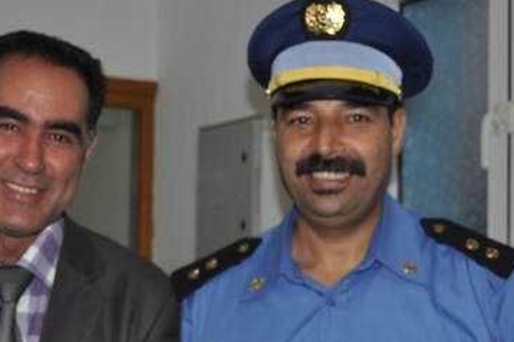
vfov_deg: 16.0
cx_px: 201
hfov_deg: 23.9
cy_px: 254
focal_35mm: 85
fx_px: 1212
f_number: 4.5
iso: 800
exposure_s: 1/60
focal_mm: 32
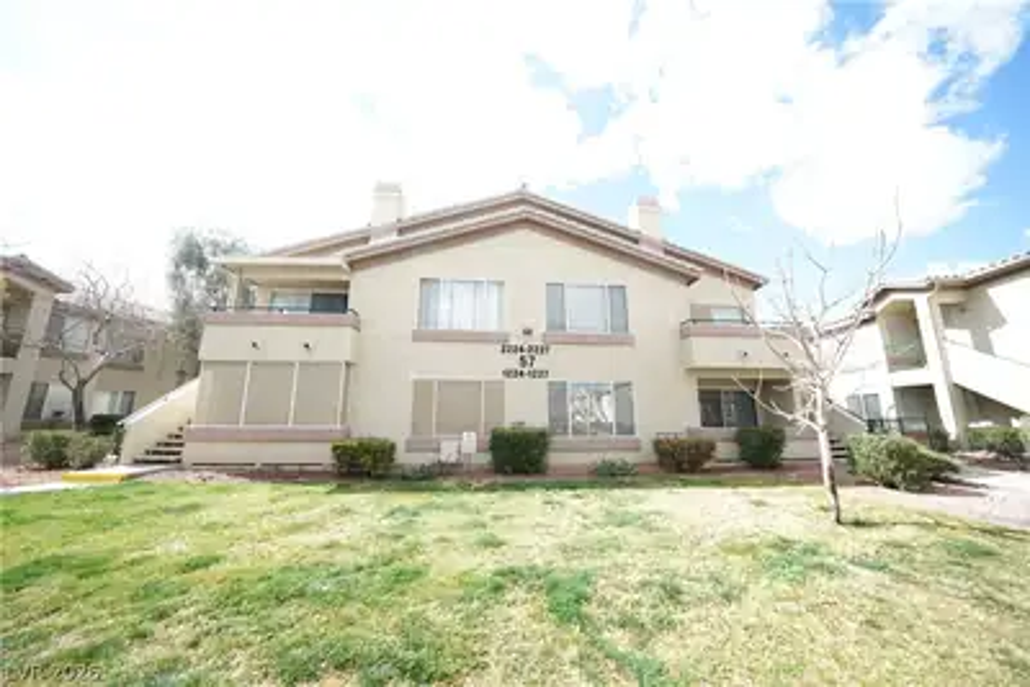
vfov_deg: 90.1
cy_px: 344
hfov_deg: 112.6
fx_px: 343
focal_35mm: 12
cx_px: 515
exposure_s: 1/200
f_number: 4
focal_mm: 12
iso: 100
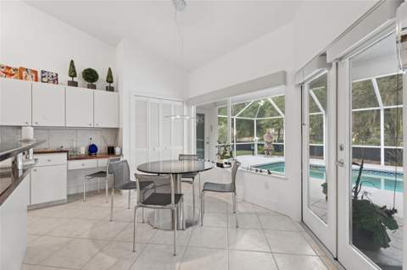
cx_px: 204
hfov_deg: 96.8
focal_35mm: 16
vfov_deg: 73.6
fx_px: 181
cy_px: 135
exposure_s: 1/4
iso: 200
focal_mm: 16
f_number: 8
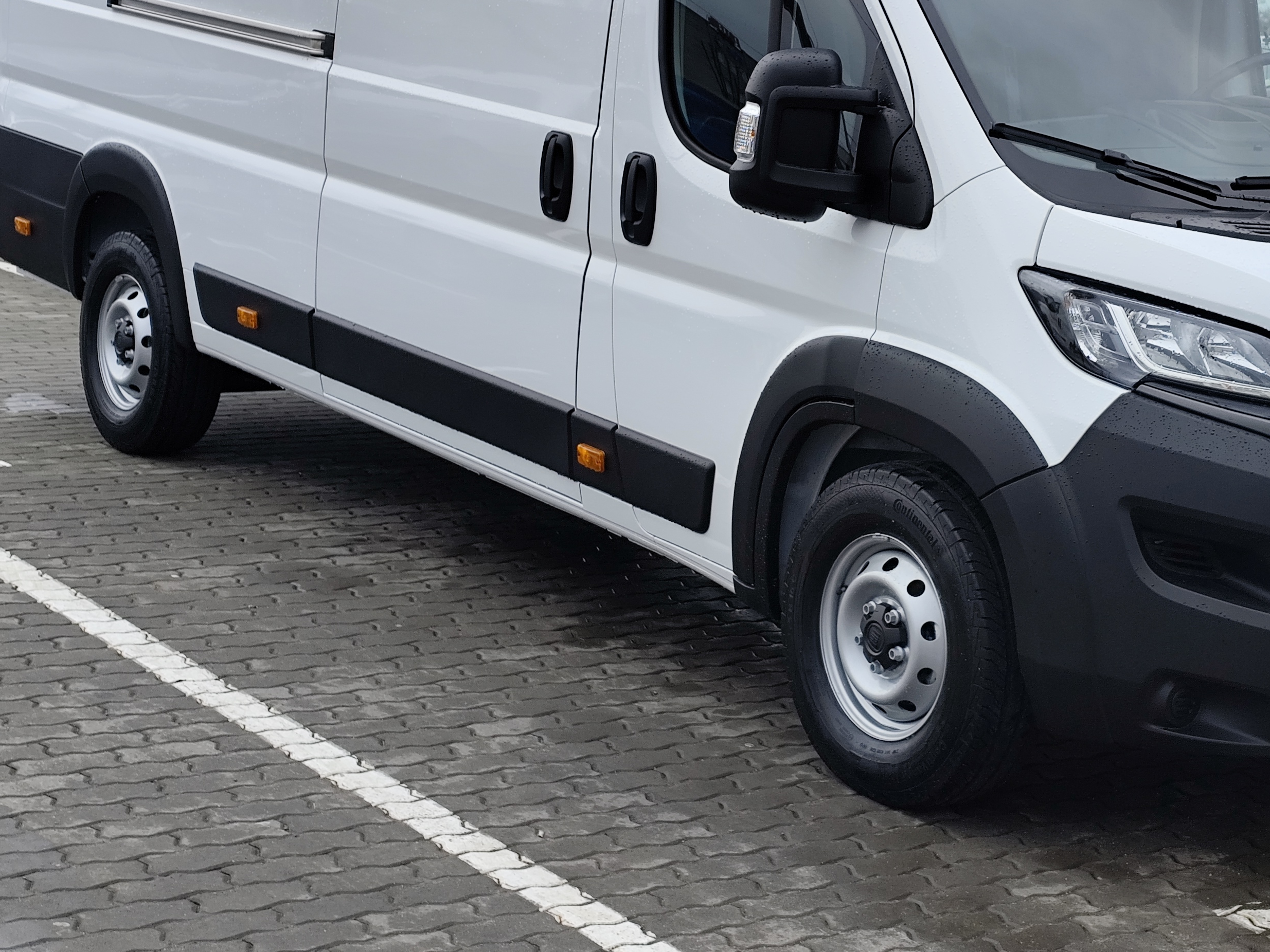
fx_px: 2788
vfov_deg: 19.2
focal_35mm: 76
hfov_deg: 25.5
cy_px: 223
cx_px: 866
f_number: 1.65
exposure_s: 1/720
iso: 50
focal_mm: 6.19
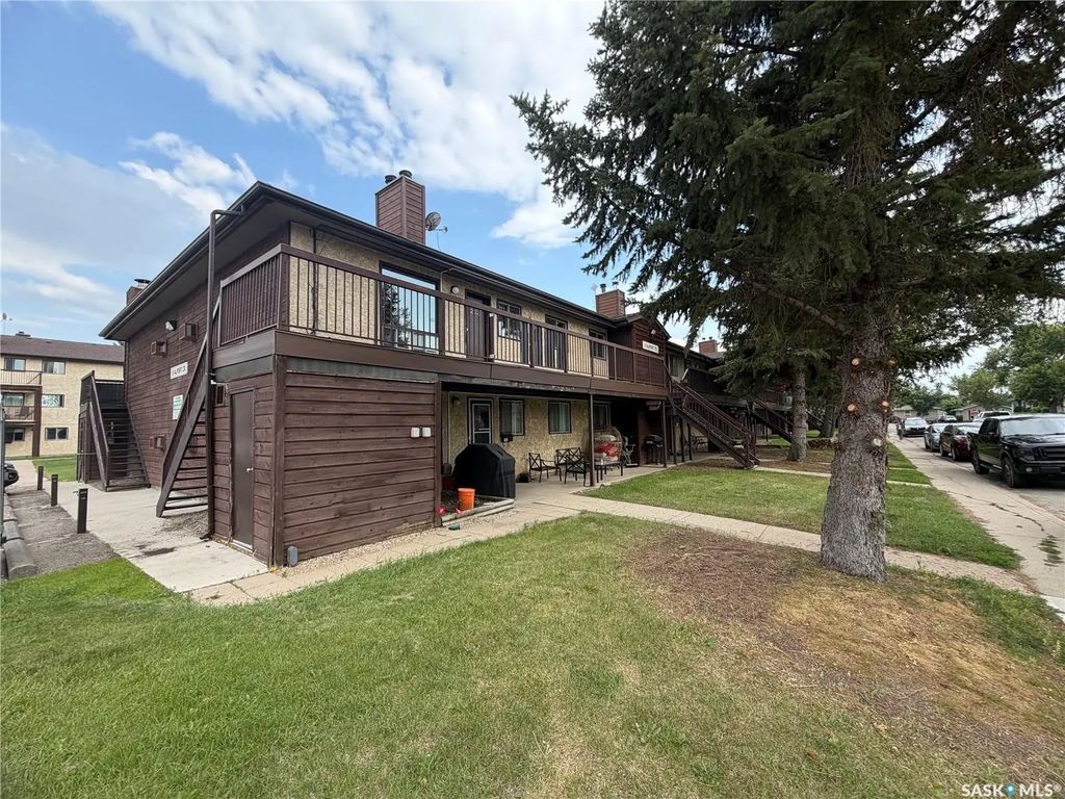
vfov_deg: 85.7
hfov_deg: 102.1
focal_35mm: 14
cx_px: 532
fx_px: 431
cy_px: 400
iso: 40
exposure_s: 1/502
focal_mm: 2.22
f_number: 2.2
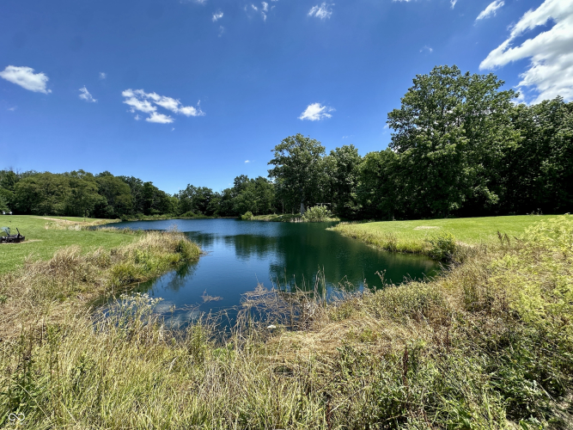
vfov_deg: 85.7
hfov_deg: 102.1
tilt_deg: -0.2
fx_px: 232
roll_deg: +0.4
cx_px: 286
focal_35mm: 14
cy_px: 215
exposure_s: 1/1052
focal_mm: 2.22
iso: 50
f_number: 2.2
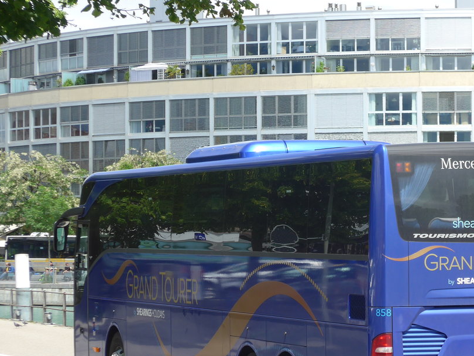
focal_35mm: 163
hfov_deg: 12.1
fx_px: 2231
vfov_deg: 9.1
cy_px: 228
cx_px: 338
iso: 80
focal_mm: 21.6
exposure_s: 1/320
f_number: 4.9
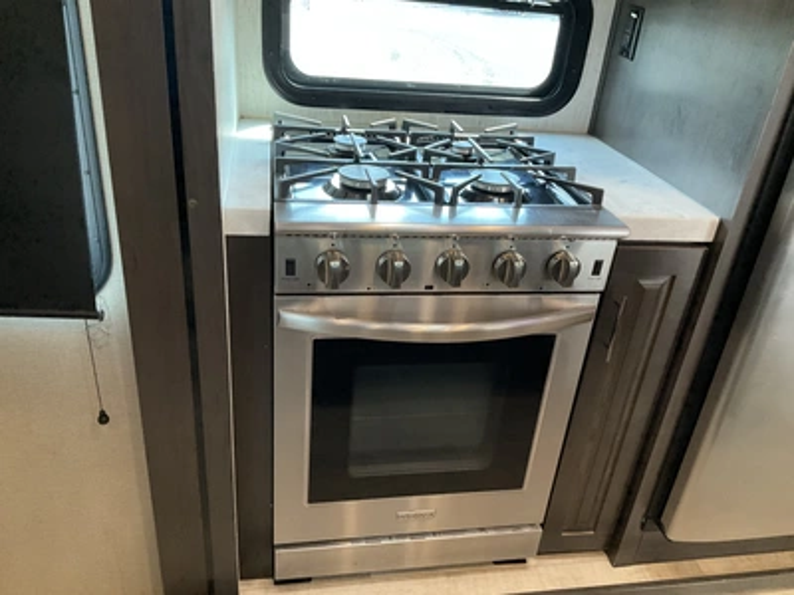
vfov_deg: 48.2
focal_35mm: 29
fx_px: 665
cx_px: 397
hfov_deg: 61.7
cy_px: 298
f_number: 1.8
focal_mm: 3
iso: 200
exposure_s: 1/60
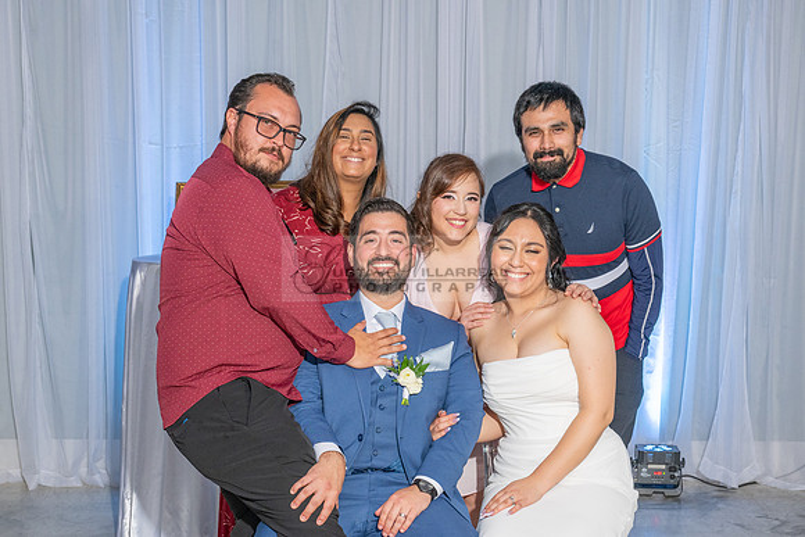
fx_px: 1232
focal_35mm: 55
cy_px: 365
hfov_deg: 36.2
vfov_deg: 24.5
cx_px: 432
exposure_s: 1/160
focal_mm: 37
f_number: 5.6
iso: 800
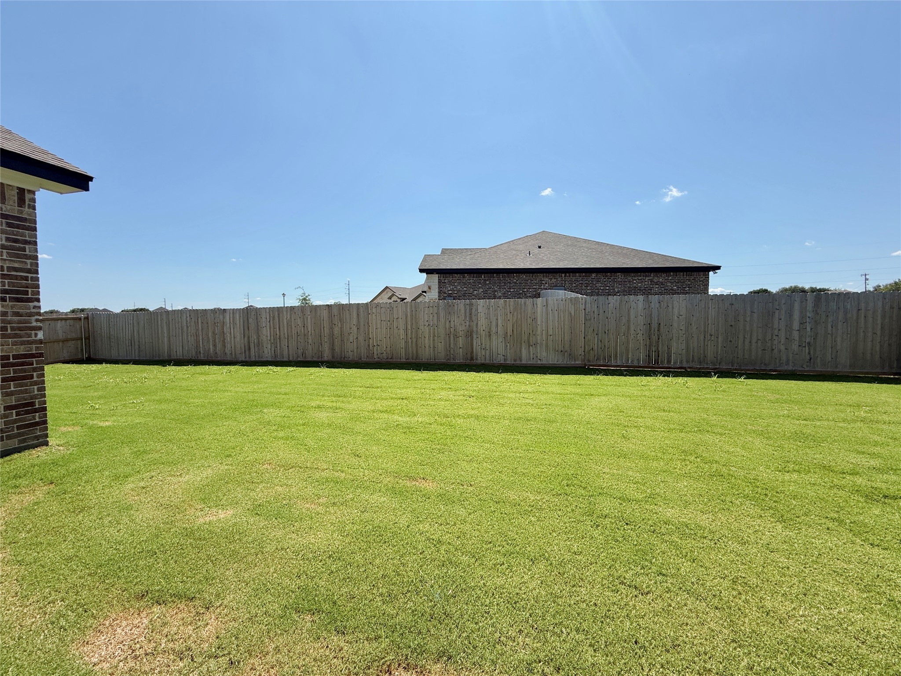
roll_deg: -0.4
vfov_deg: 85.7
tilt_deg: -2.8
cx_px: 450
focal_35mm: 14
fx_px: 364
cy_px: 338
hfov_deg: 102.1
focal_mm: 2.22
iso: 20
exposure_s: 1/1050
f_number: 2.2
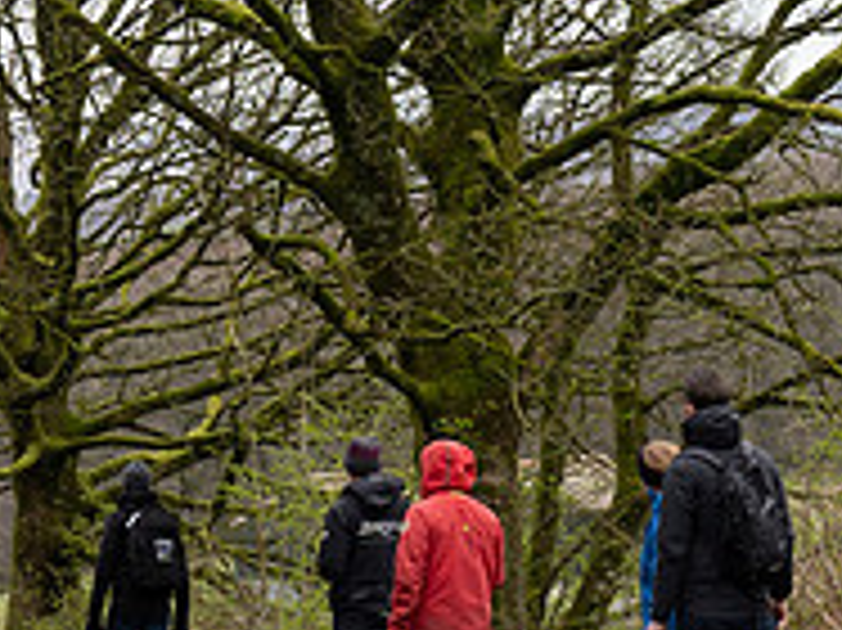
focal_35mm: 313
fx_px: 7609
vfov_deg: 4.7
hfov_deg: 6.3
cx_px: -62
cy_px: 615
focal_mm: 70
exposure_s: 1/1000
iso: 640
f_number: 3.5
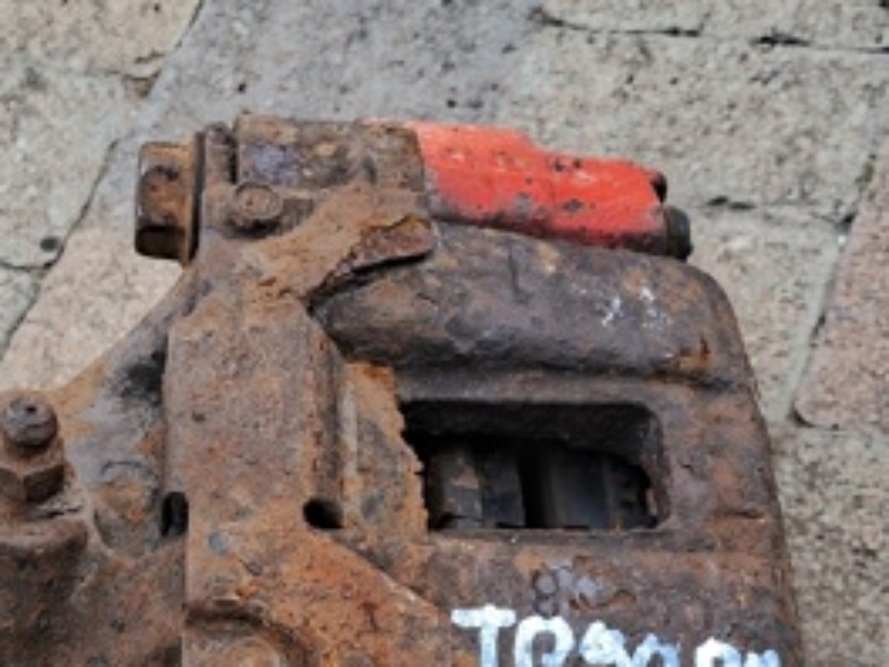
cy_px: 601
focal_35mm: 63
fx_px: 1618
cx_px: 391
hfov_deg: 30.7
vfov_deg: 22.7
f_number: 1.8
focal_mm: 3.98
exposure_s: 1/132
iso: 25
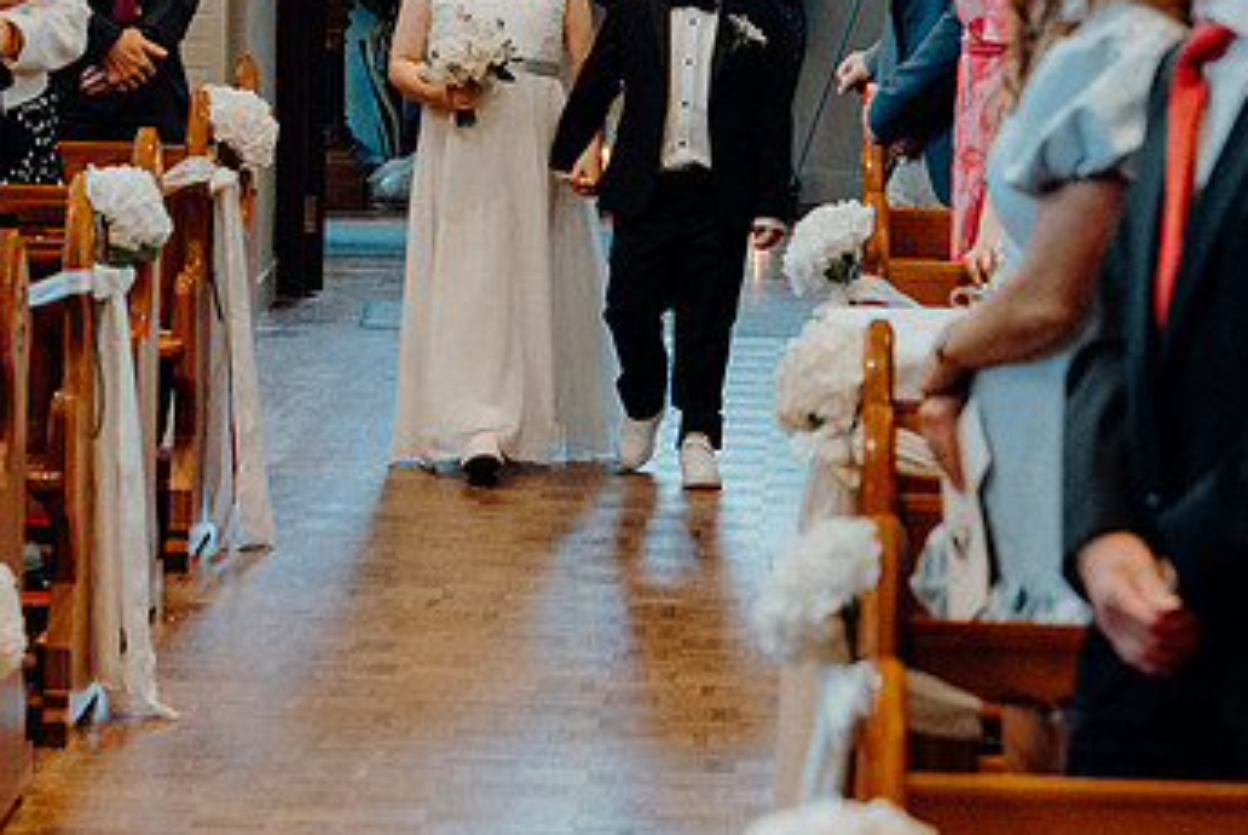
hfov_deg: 11.6
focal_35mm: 177
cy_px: 191
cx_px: 522
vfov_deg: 7.8
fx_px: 6141
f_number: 3.2
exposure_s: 1/160
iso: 2500
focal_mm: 70
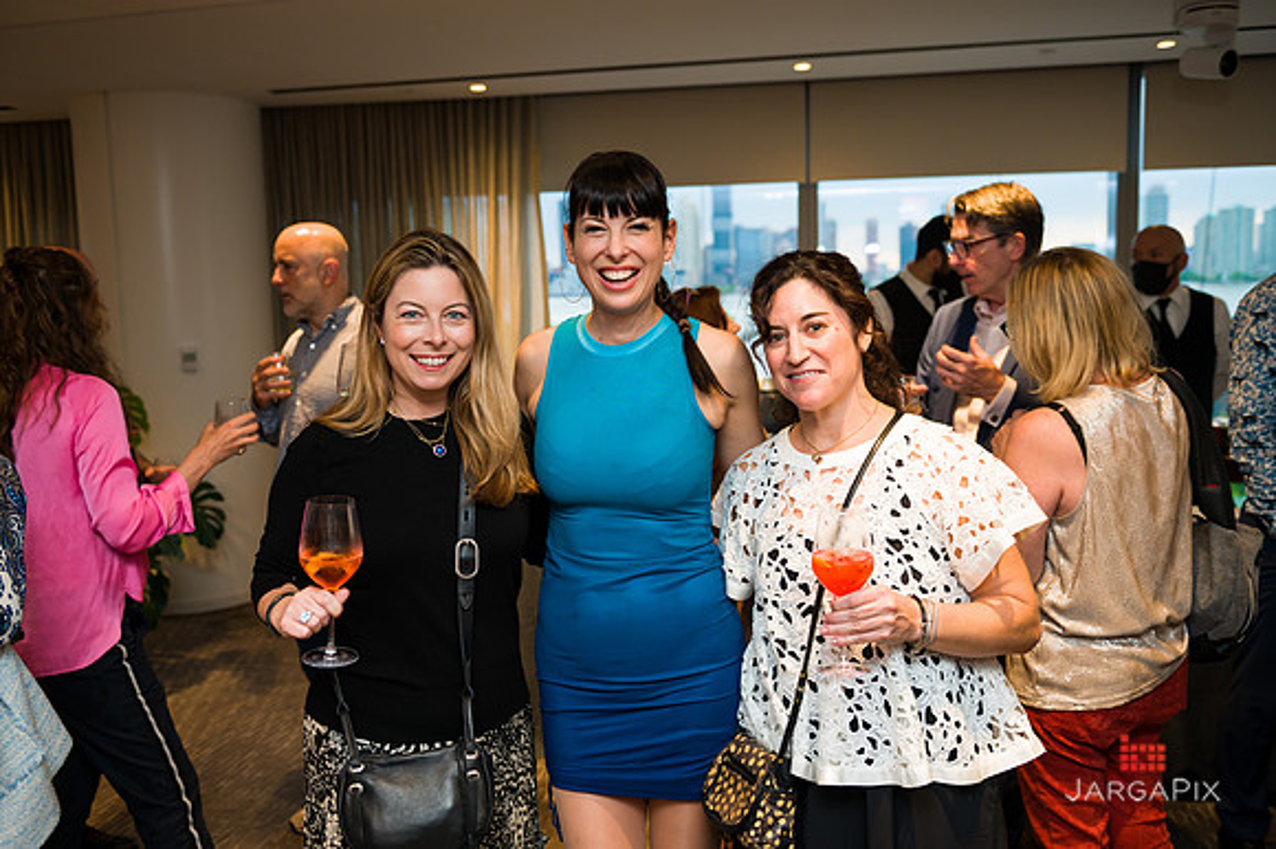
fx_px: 1134
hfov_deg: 58.7
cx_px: 638
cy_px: 424
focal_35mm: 32
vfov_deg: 41.1
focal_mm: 32
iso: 640
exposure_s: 1/125
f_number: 4
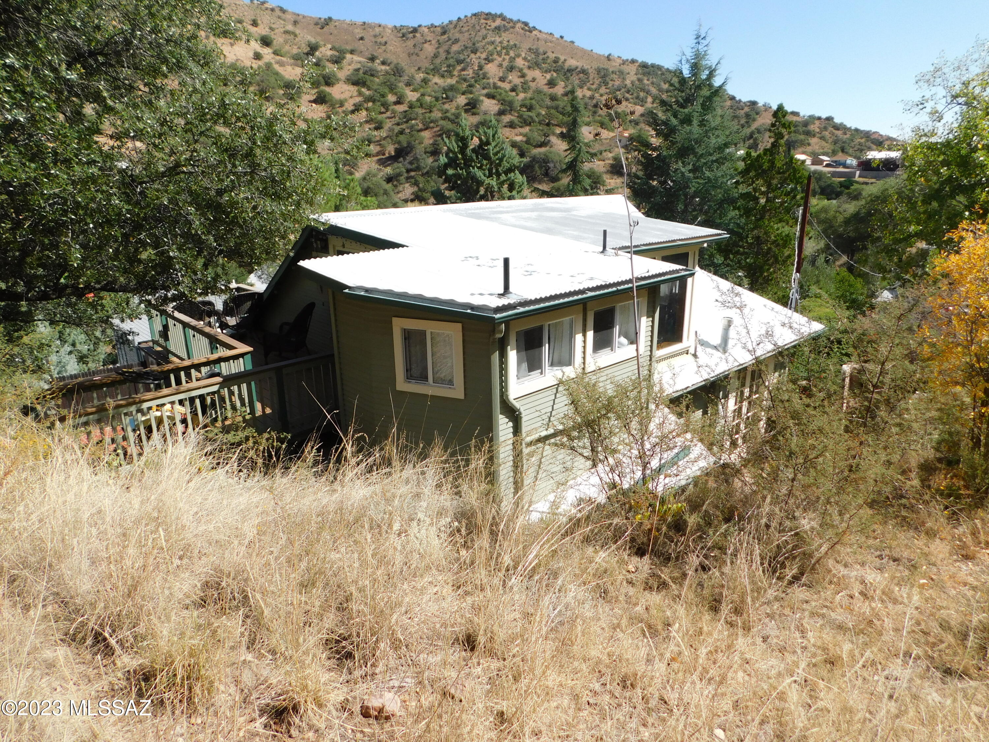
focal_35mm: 23
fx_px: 657
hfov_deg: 73.9
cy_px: 371
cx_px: 494
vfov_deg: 58.9
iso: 125
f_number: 3
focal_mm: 4
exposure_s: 1/1250
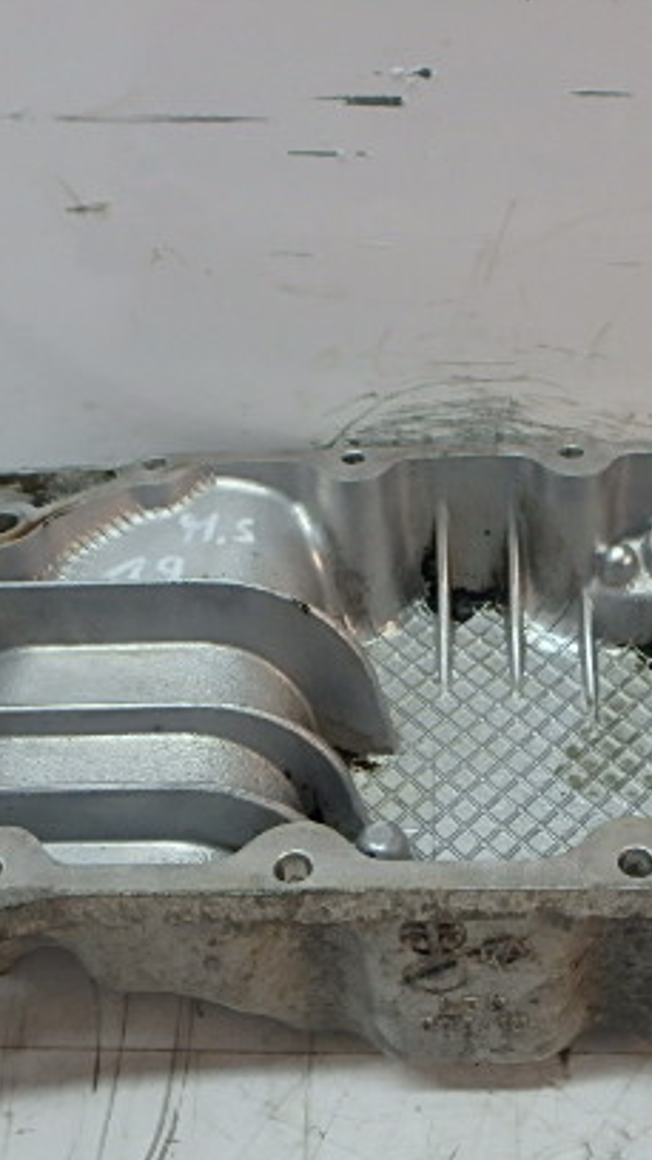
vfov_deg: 55.2
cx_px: 447
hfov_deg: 32.5
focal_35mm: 36
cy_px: 641
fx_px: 1106
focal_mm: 3.7
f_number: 3.5
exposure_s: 1/50
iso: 200
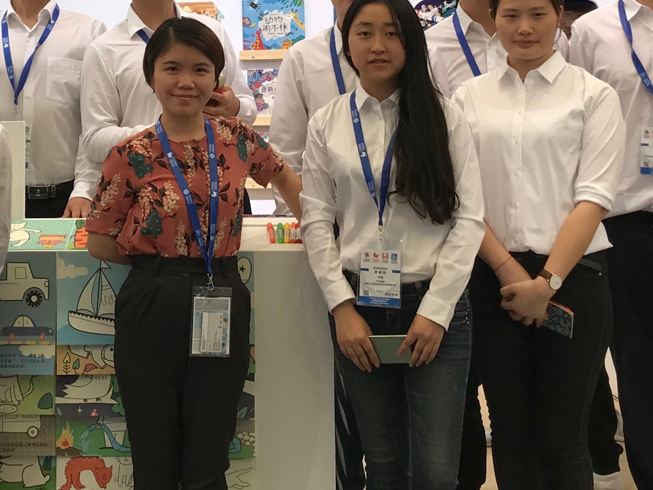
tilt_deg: +1.7
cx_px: 179
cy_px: -4
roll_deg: +0.9
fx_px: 1472
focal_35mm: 78
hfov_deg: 24.8
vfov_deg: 18.4
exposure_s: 1/100
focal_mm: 3.99
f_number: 1.8
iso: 32
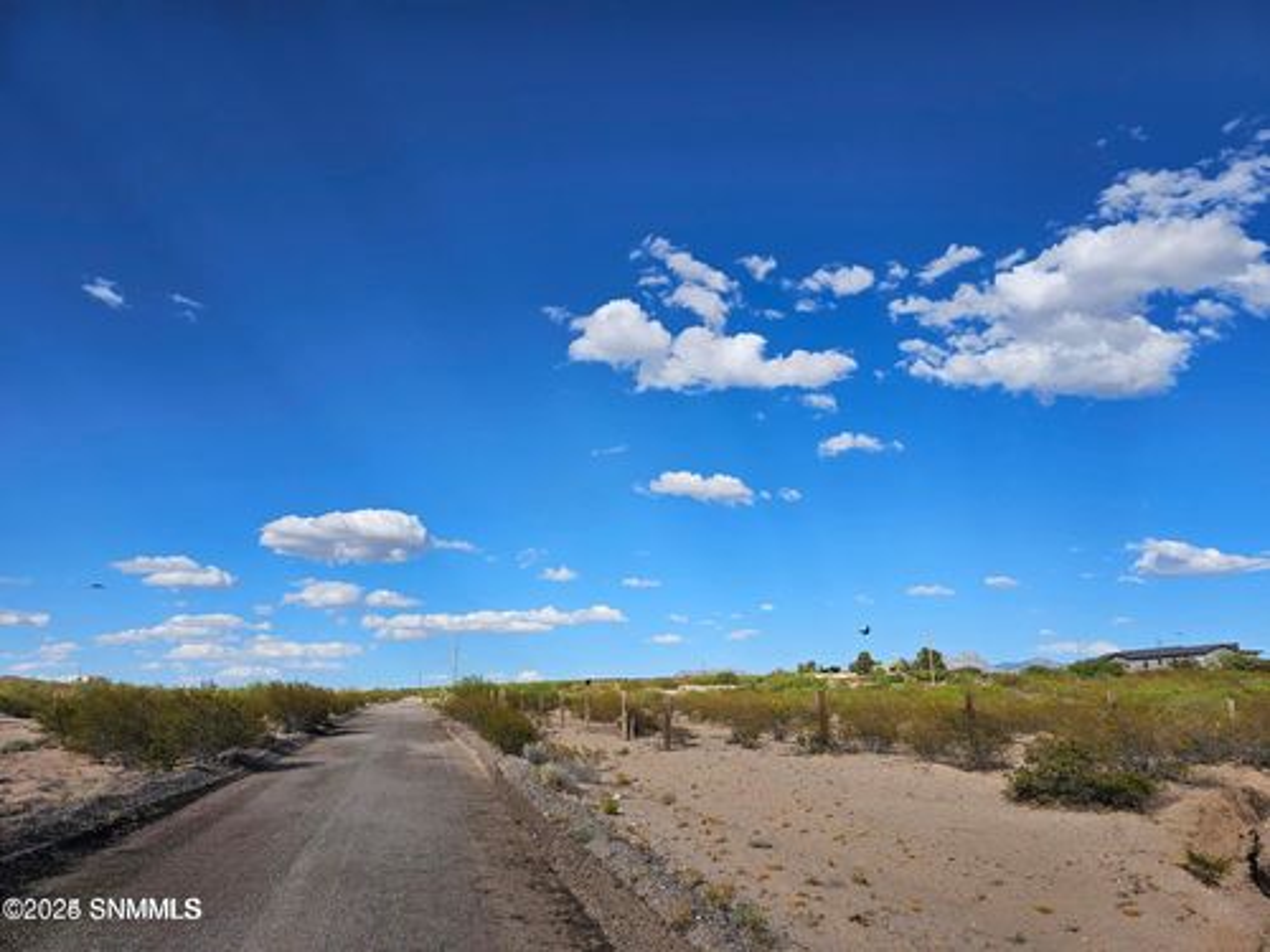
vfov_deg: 58.9
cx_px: 635
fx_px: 844
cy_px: 476
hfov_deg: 73.9
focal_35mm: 23
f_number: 1.7
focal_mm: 6.3
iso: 10
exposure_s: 1/1176
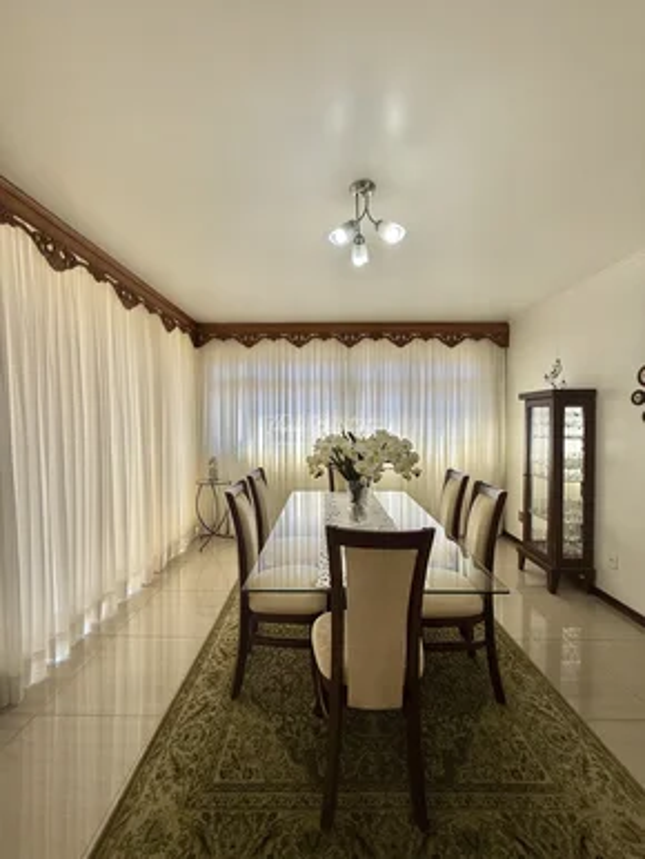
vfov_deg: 102.0
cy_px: 430
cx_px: 322
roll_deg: +0.0
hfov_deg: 85.7
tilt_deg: -1.1
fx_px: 347
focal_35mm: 14
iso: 40
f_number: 2.2
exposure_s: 1/104
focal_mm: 2.22
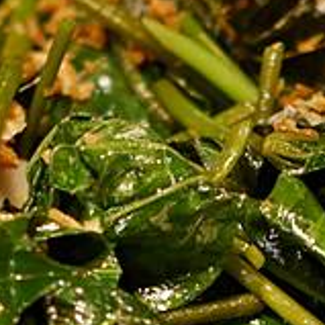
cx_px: 247
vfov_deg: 6.3
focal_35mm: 278
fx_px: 2953
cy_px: 269
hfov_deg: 6.3
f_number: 1.8
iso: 200
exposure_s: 1/320
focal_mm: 25
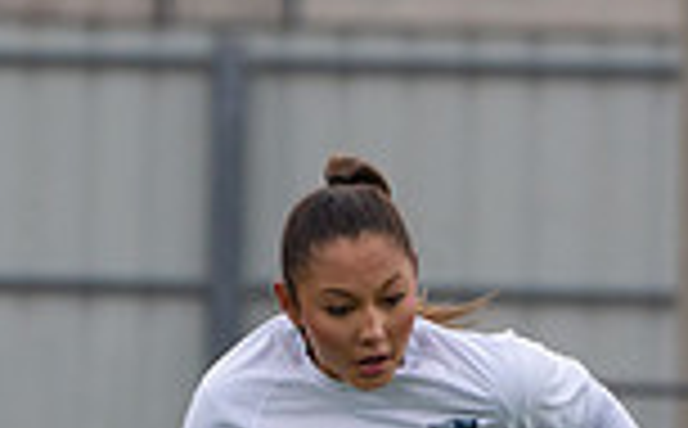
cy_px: 814
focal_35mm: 1148
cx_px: 274
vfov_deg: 1.1
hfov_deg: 1.8
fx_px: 21486
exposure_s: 1/1250
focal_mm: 235
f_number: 5.6
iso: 800
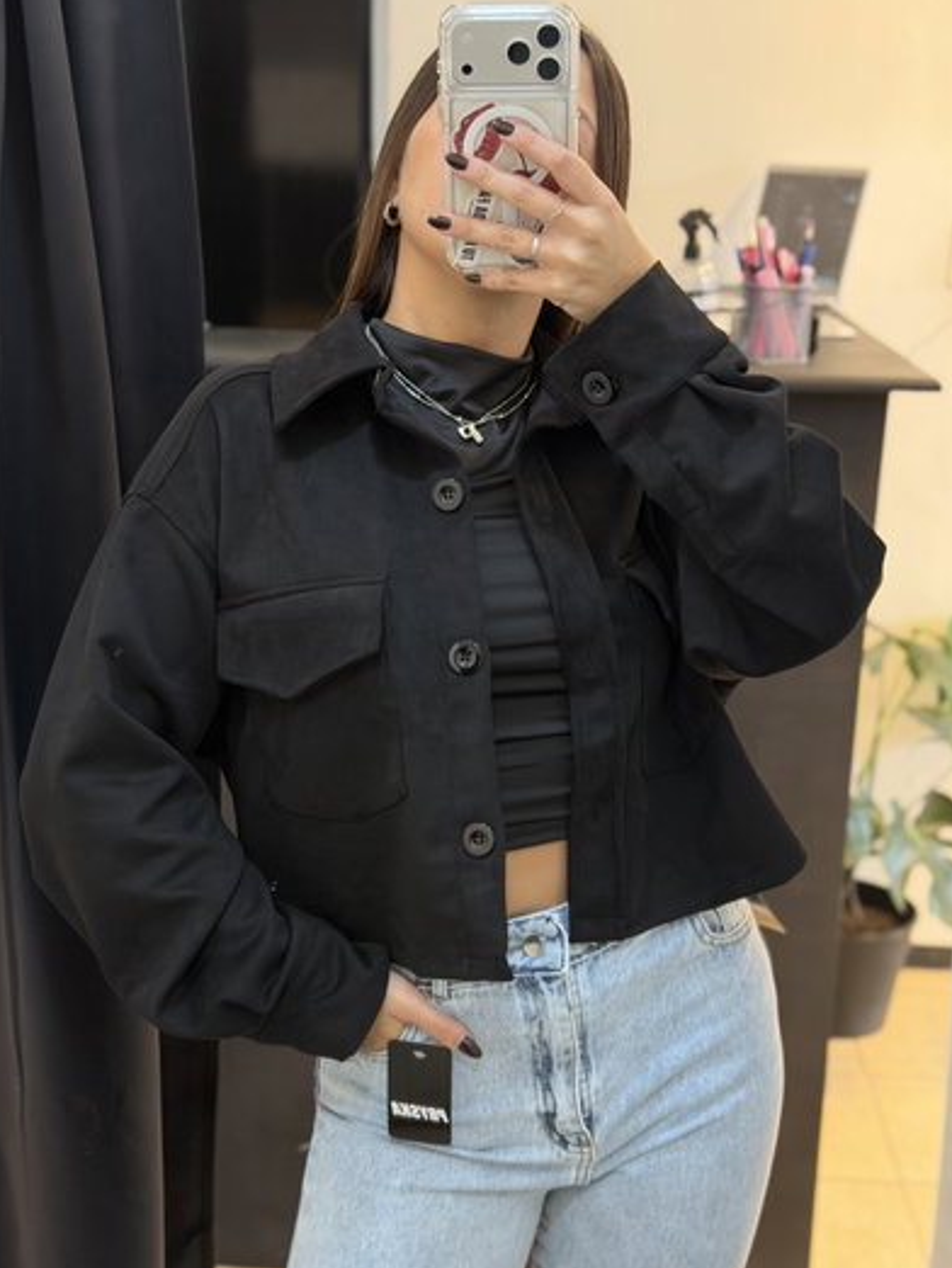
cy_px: 633
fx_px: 1795
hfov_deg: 29.7
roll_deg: -0.4
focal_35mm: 49
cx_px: 474
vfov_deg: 38.9
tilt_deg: -18.4
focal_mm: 6.76
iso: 64
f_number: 1.78
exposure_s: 1/50
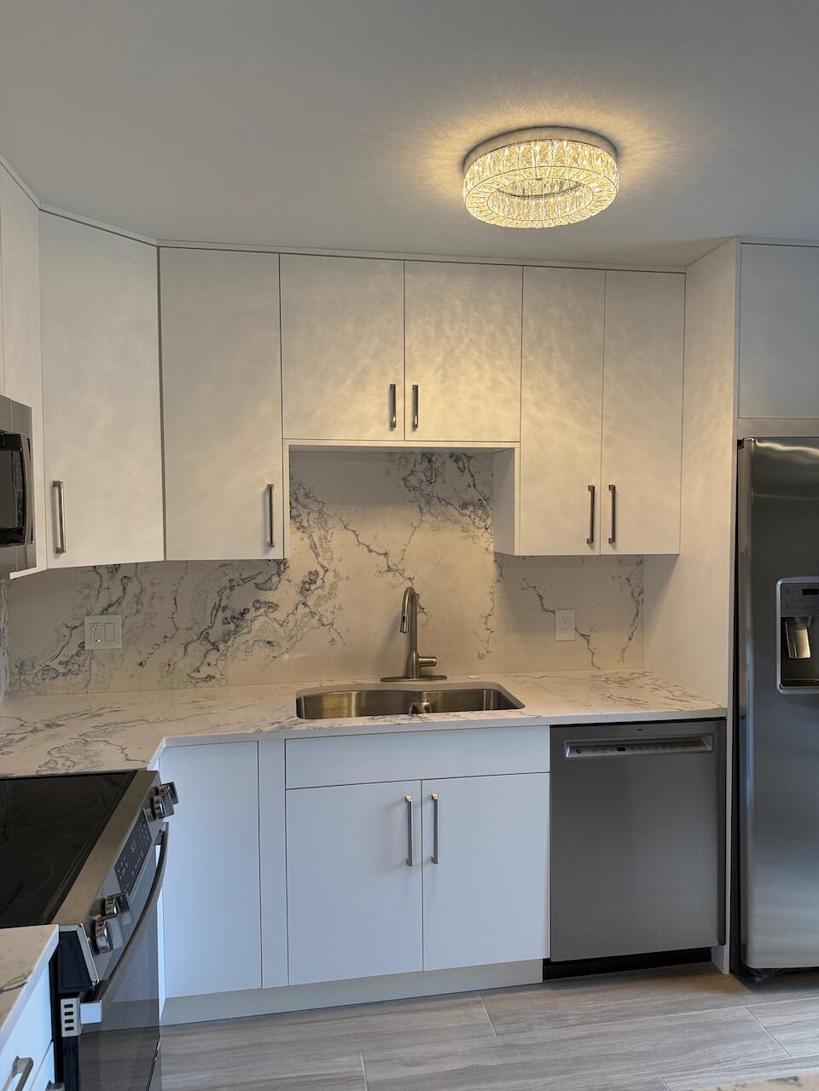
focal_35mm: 24
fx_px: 757
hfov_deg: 56.8
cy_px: 546
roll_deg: +0.1
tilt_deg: -1.4
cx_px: 410
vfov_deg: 71.6
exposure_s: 1/215
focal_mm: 6.76
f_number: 1.78
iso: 200
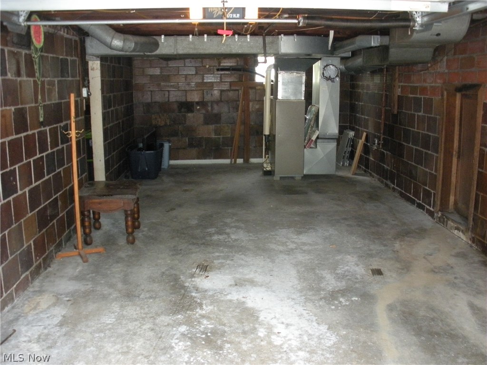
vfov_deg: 40.7
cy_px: 182
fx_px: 492
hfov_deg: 52.6
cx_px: 244
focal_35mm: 35
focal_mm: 6.3
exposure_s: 1/30
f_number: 3.5
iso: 416
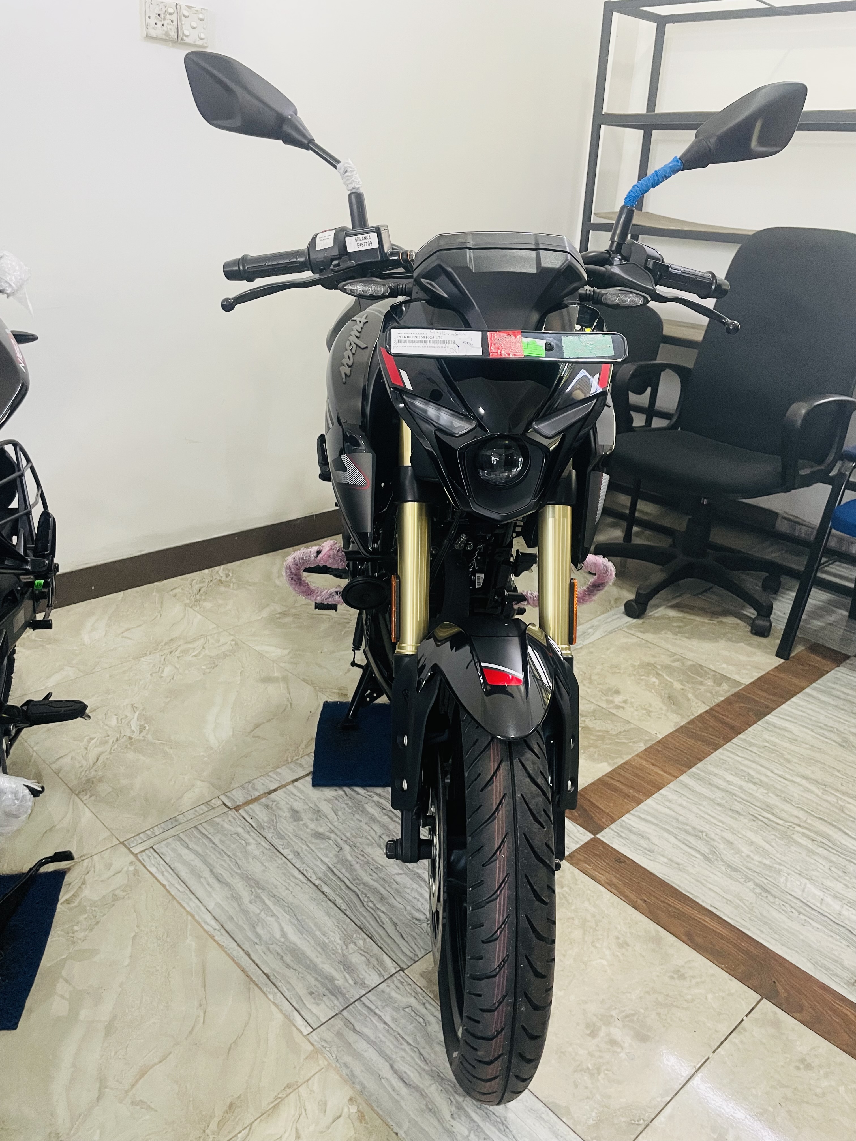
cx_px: 428
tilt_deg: -22.2
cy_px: 570
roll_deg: -4.3
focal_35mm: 26
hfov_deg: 53.1
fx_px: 857
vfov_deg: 67.3
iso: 200
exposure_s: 1/50
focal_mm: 4.2
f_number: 1.6
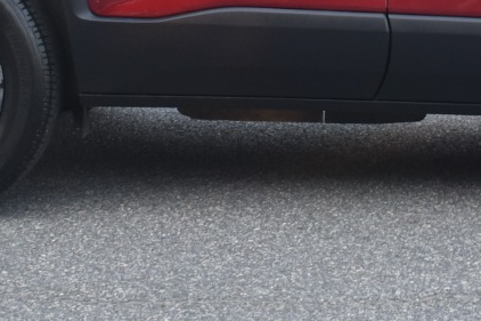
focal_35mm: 144
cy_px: -123
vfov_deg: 9.3
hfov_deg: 14.1
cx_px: 423
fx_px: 1922
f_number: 5
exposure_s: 1/100
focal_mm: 25
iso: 400
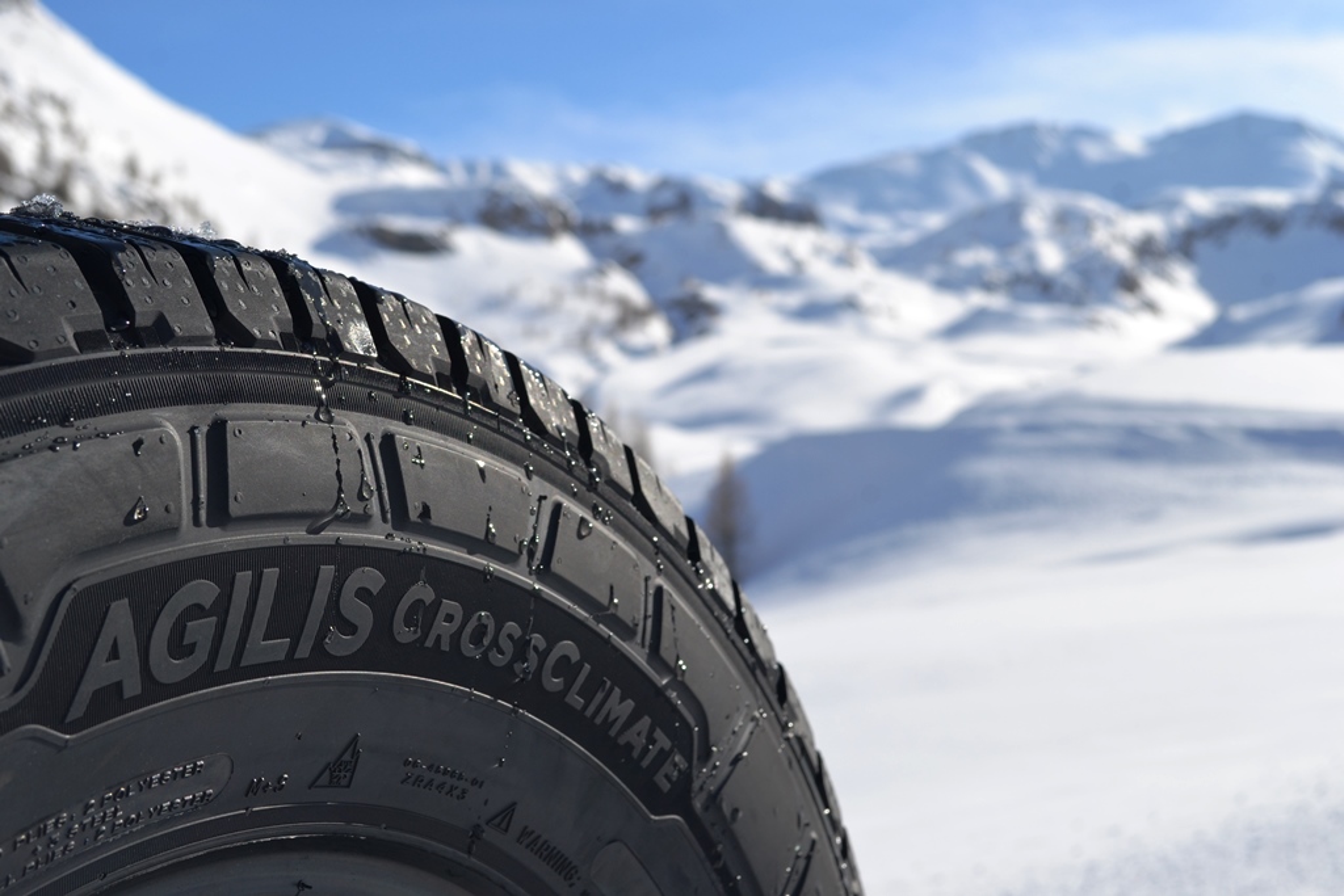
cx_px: 672
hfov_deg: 37.8
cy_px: 448
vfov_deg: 25.8
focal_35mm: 52
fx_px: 1960
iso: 100
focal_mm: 35
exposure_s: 1/250
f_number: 8
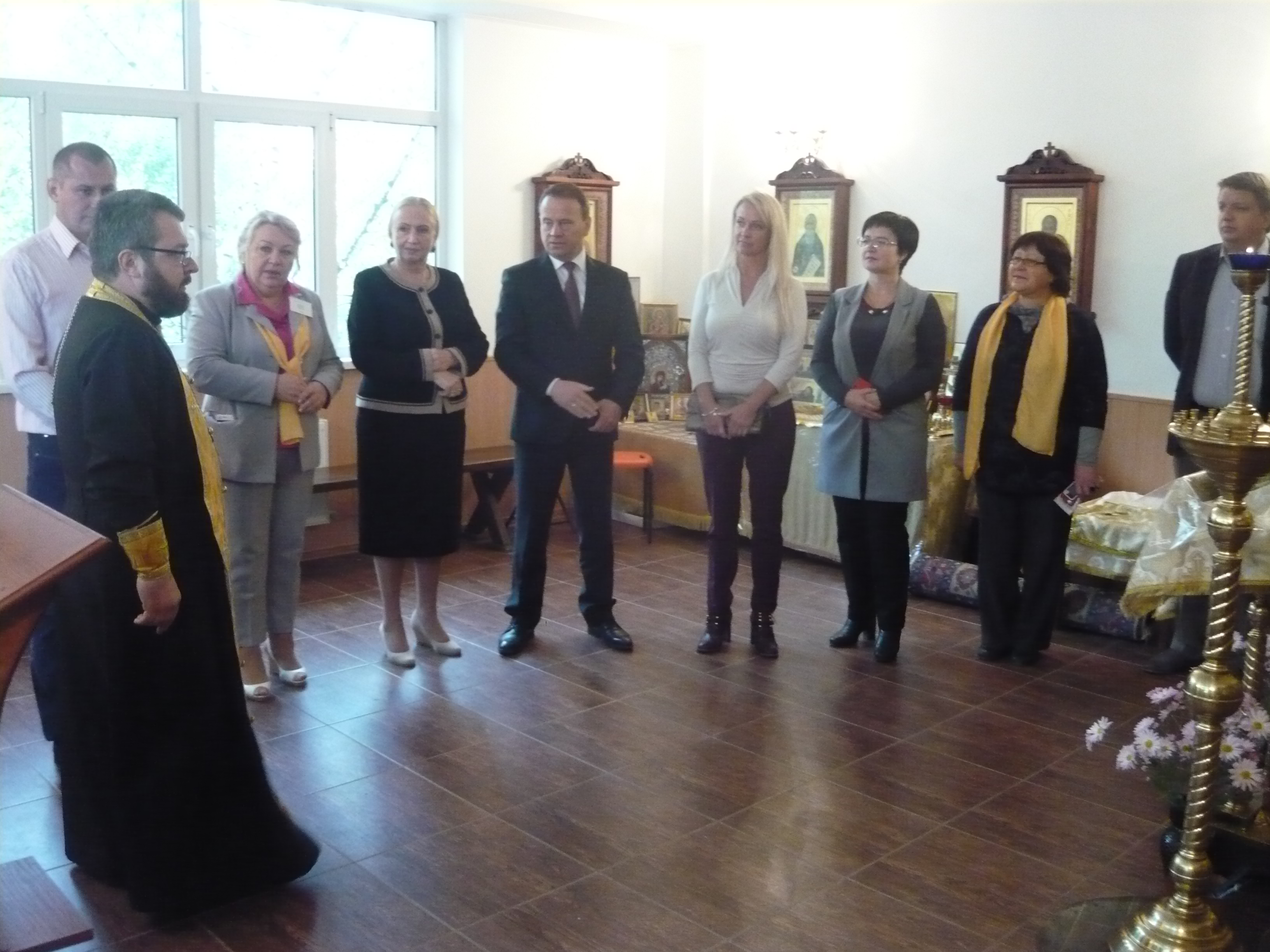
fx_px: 1211
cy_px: 476
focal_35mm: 33
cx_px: 635
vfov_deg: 42.9
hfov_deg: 55.4
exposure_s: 1/40
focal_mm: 5.5
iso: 800
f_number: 2.8
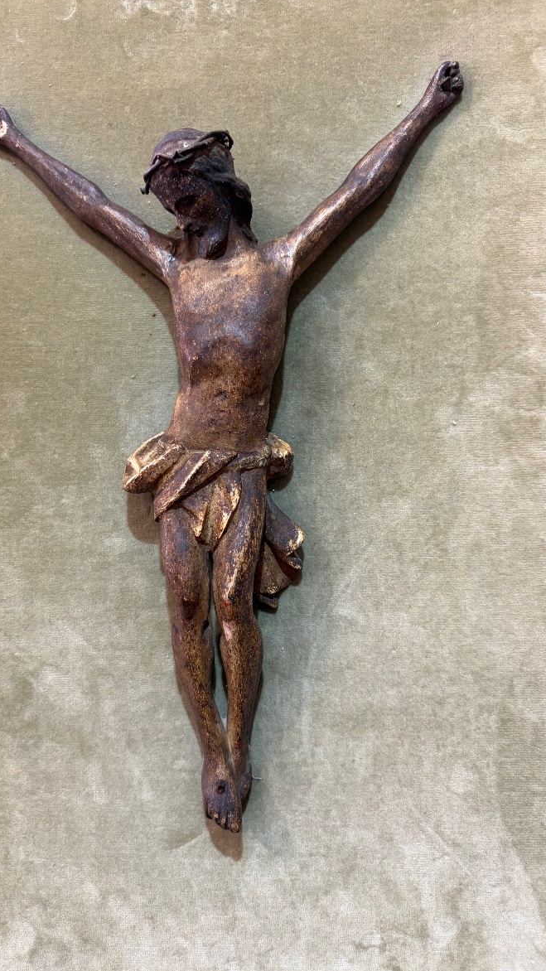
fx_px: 747
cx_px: 223
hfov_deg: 40.0
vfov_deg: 66.1
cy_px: 480
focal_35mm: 29
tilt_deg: -41.0
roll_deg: +2.9
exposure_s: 1/50
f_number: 1.6
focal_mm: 5.96
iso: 160
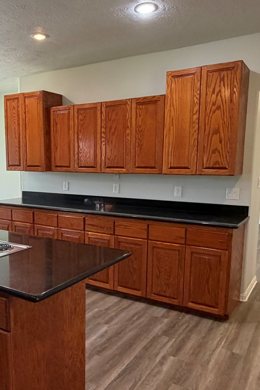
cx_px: 84
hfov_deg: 40.5
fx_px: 347
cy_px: 212
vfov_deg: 58.6
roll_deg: +0.0
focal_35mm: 32
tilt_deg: -9.1
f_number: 2.2
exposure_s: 1/120
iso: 320
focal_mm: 2.22
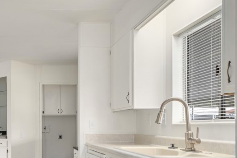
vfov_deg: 33.3
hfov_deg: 45.5
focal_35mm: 39
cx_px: 30
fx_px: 257
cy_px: 126
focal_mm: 20
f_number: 6.3
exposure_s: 1.3
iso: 200
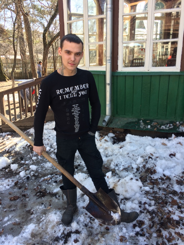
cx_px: 92
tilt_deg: -21.4
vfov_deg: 61.7
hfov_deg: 48.2
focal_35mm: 29
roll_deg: -0.2
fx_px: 206
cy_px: 122
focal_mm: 4.15
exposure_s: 1/130
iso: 32
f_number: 2.2
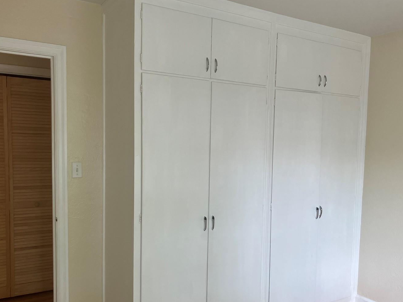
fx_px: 396
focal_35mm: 34
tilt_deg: -3.7
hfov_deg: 53.9
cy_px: 172
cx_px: 218
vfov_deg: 41.7
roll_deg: -1.2
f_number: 1.8
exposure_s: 1/121
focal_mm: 3.99
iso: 80
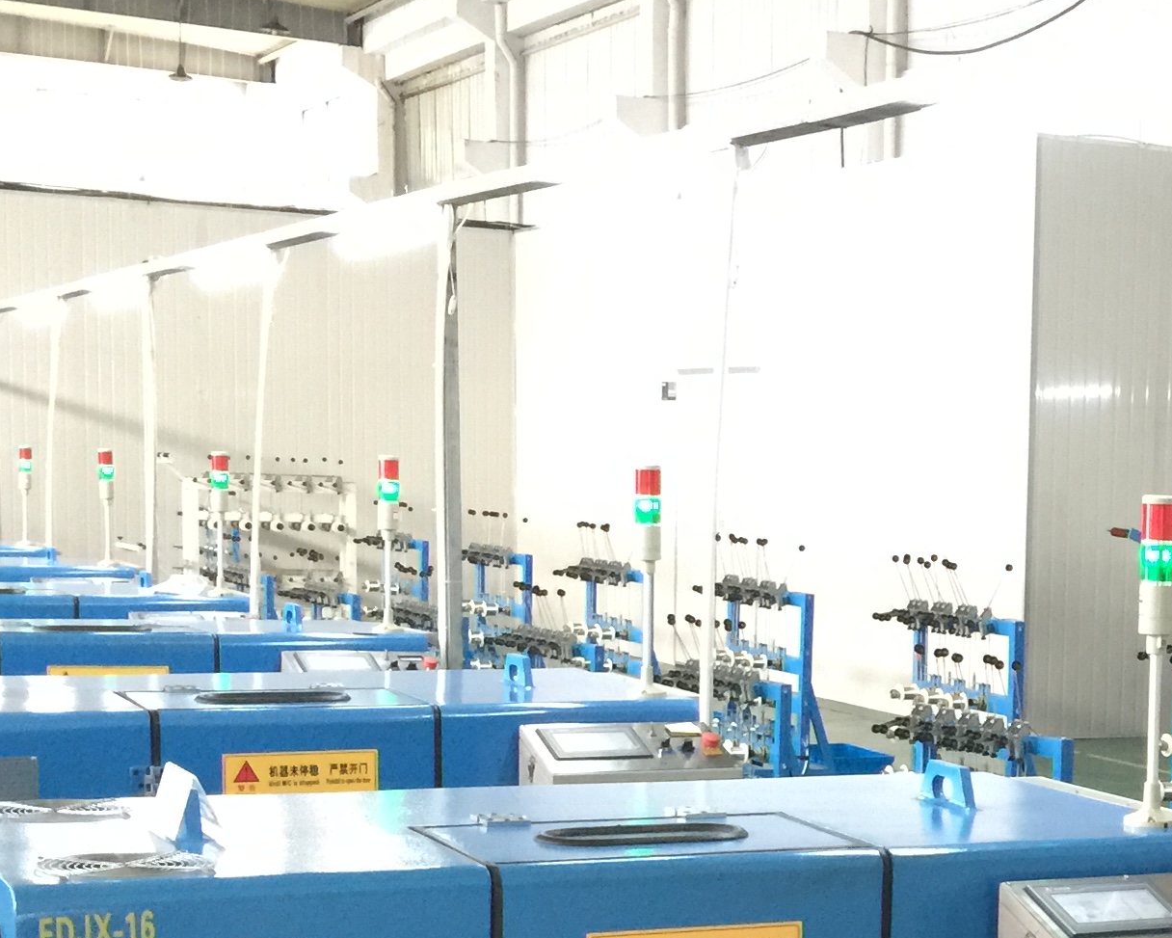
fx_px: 2636
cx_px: 1125
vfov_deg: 19.9
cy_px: 806
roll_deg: -3.5
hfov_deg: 24.1
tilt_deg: -6.9
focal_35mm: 76
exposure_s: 1/15
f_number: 2.2
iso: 125
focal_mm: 4.15
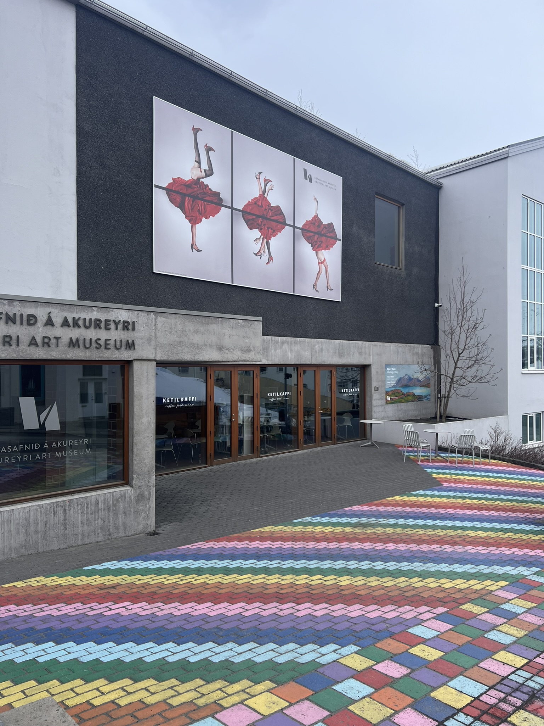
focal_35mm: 26
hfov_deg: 53.1
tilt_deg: -0.5
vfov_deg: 67.3
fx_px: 545
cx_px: 272
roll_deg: +0.7
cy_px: 363
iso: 50
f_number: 1.5
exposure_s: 1/1361
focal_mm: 5.7
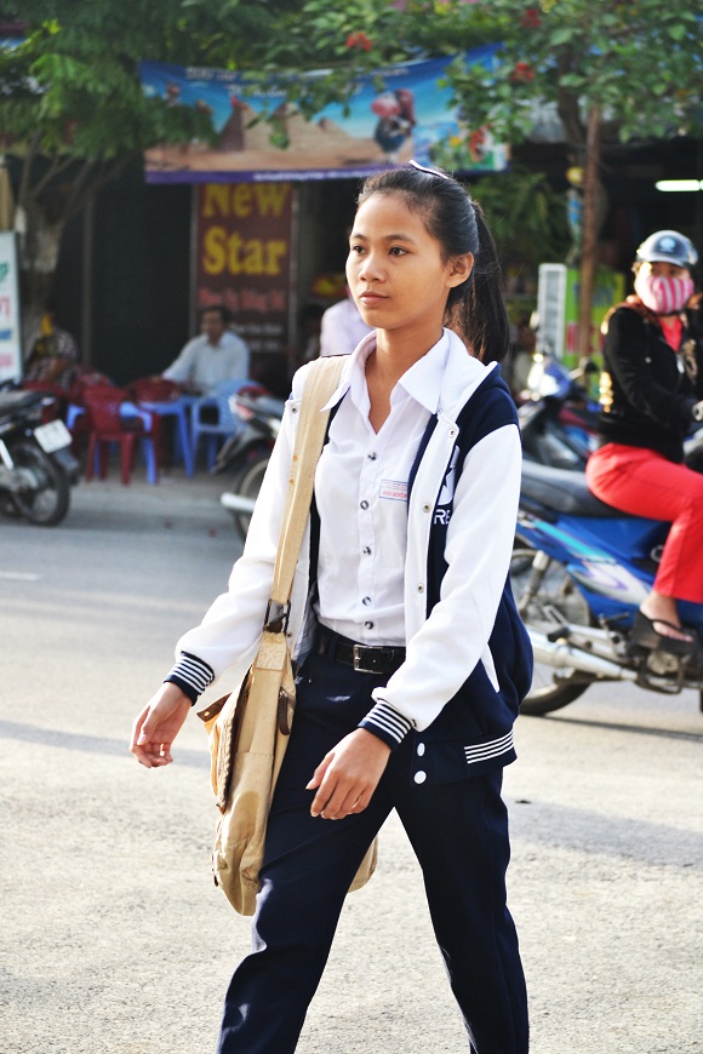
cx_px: 352
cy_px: 527
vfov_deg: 19.5
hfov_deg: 13.0
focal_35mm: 105
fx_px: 3075
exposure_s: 1/200
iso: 200
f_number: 4.2
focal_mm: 70
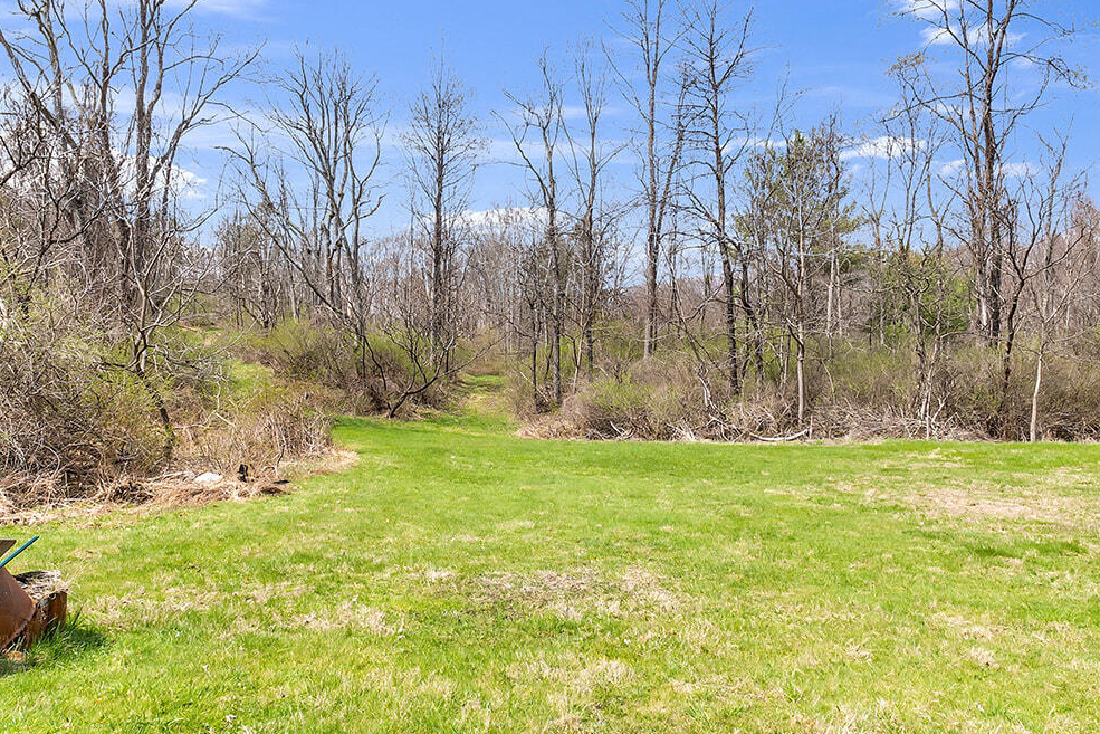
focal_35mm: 27
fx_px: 819
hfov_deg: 67.7
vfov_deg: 48.1
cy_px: 421
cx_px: 557
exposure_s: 1/160
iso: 100
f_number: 9
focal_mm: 11
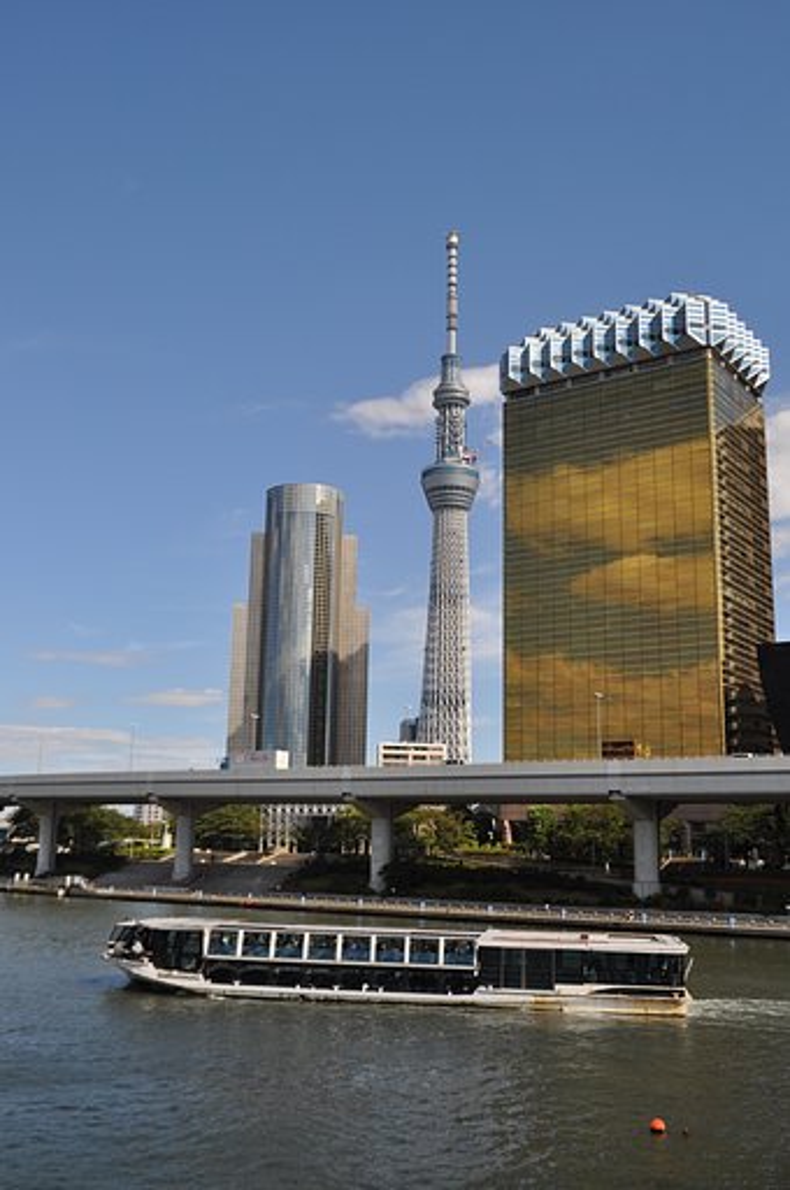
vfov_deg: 53.2
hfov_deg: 36.8
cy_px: 595
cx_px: 395
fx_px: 1188
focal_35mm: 36
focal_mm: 24
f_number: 10
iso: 200
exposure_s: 1/400
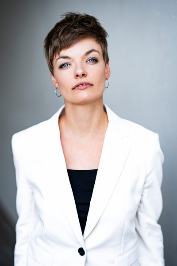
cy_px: 133
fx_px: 627
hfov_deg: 16.1
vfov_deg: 23.9
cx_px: 88
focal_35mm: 85
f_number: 1.8
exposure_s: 1/400
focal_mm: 85
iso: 100
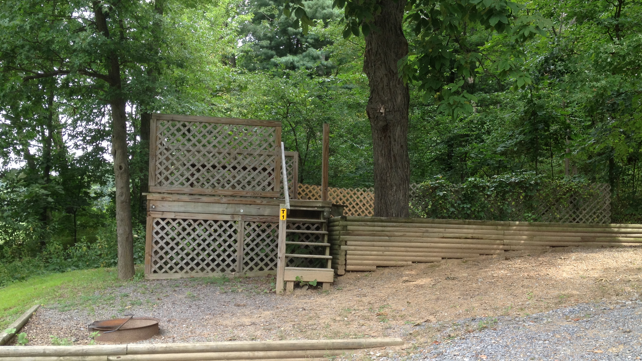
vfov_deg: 27.7
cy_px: 217
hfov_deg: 47.3
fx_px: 732
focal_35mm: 43
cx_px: 339
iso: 50
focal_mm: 4.28
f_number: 2.4
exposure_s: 1/133
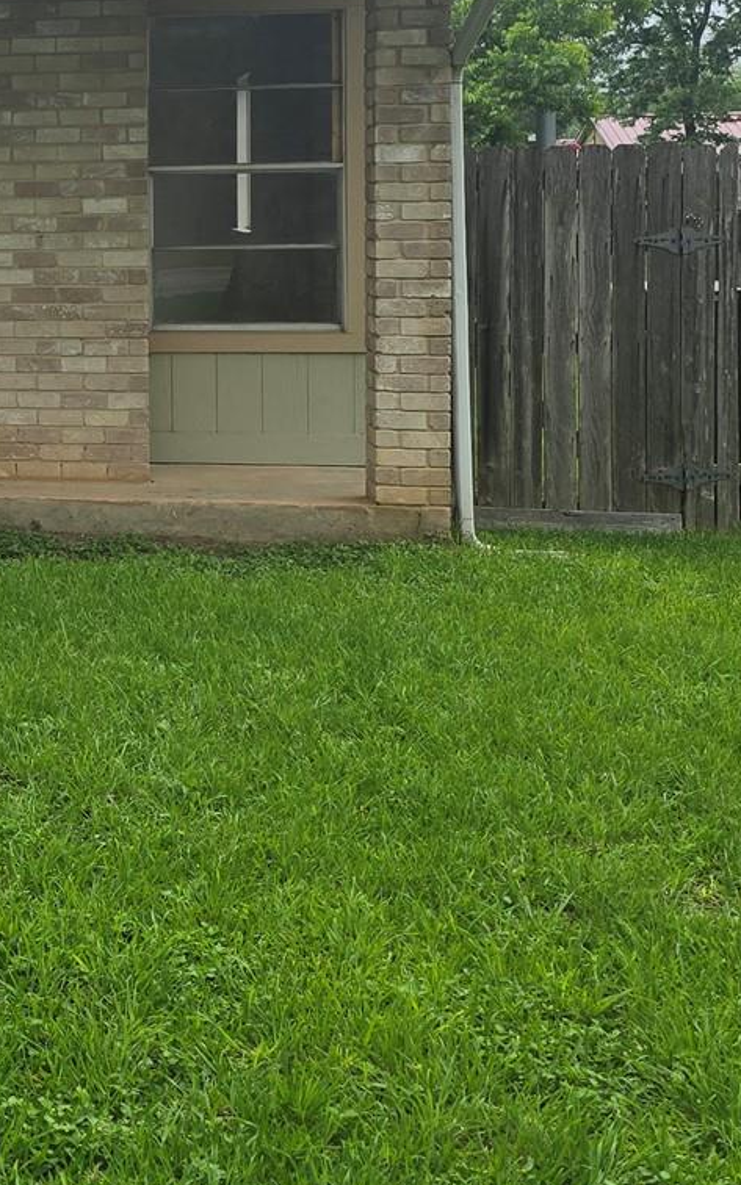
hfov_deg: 17.5
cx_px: -409
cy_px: 280
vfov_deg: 30.5
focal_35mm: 66
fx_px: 2133
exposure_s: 1/300
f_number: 1.7
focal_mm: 6.3
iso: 12
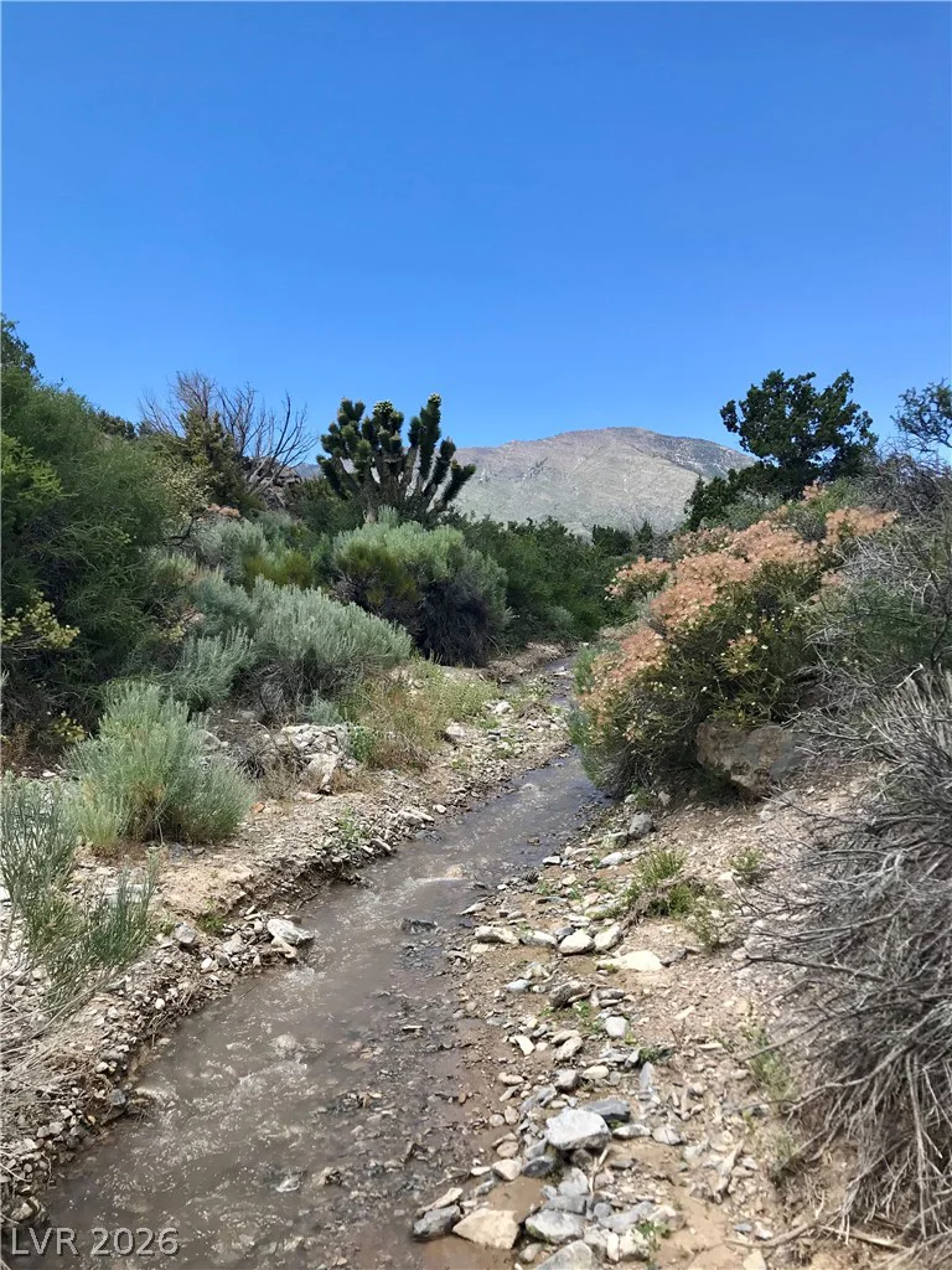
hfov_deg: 49.7
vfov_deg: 63.4
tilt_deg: +1.2
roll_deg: +0.5
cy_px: 635
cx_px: 476
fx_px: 1027
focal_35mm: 28
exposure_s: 1/1227
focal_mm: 3.99
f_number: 1.8
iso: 20
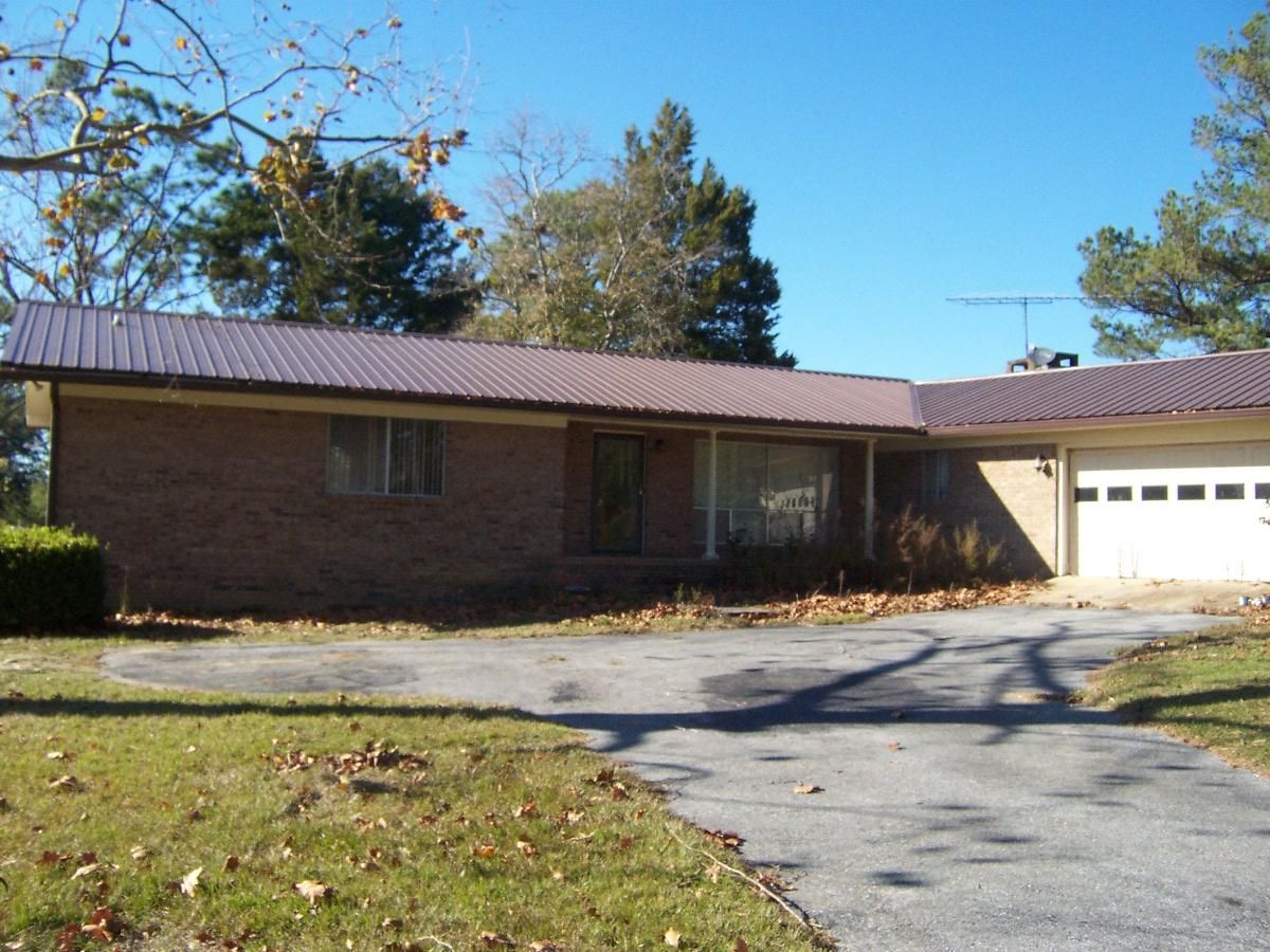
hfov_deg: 55.4
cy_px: 476
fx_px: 1211
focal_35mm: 33
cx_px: 635
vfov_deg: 42.9
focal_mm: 5.5
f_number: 4
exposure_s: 1/350
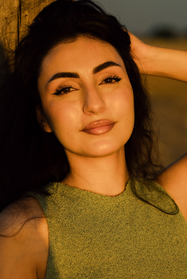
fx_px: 755
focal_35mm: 97
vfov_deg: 21.0
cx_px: 99
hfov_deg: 14.1
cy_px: 177
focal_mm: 50
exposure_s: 1/500
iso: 100
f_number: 1.8
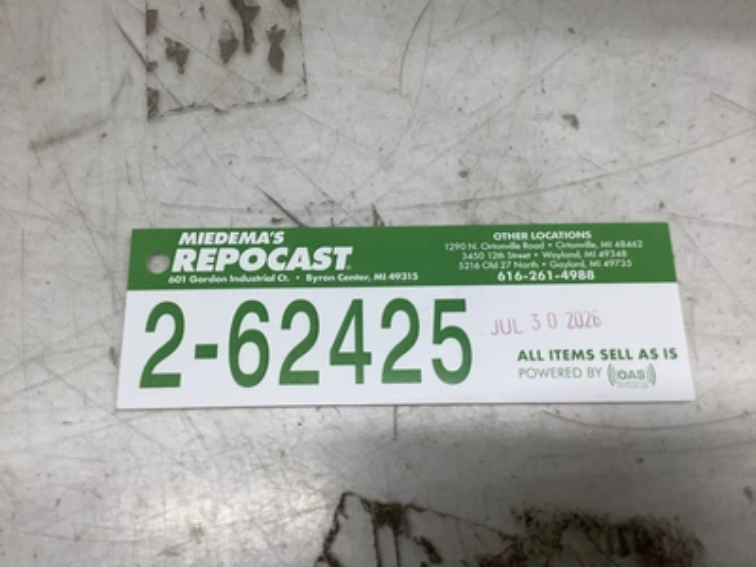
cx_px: 378
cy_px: 284
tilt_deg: -75.5
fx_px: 677
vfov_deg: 45.4
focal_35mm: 31
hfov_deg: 58.4
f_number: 2.4
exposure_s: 1/120
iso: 50
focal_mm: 3.3
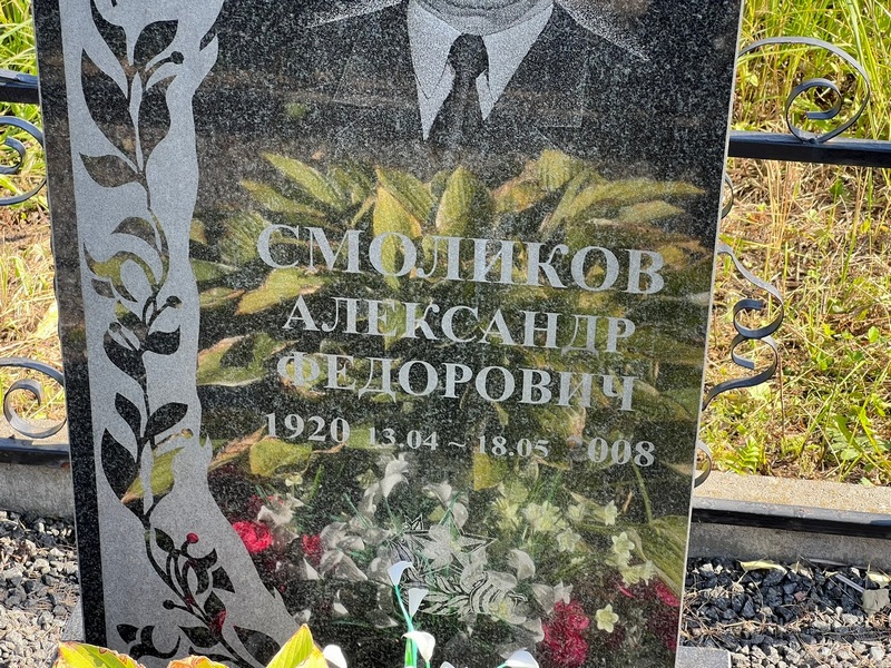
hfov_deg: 25.3
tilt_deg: -32.6
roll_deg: -0.4
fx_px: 1982
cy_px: 334
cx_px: 446
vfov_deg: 19.1
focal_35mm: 77
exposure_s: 1/121
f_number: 2.8
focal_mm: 9
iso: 50
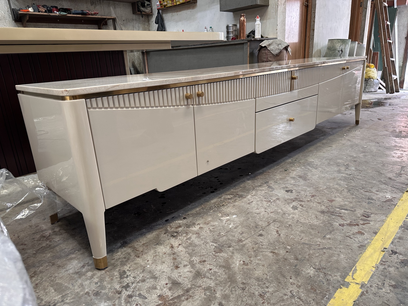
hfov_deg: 71.6
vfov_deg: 56.8
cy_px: 153
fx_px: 283
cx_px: 204
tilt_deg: -17.8
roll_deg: +2.6
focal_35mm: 24
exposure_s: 1/50
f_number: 1.78
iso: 125
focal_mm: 6.86
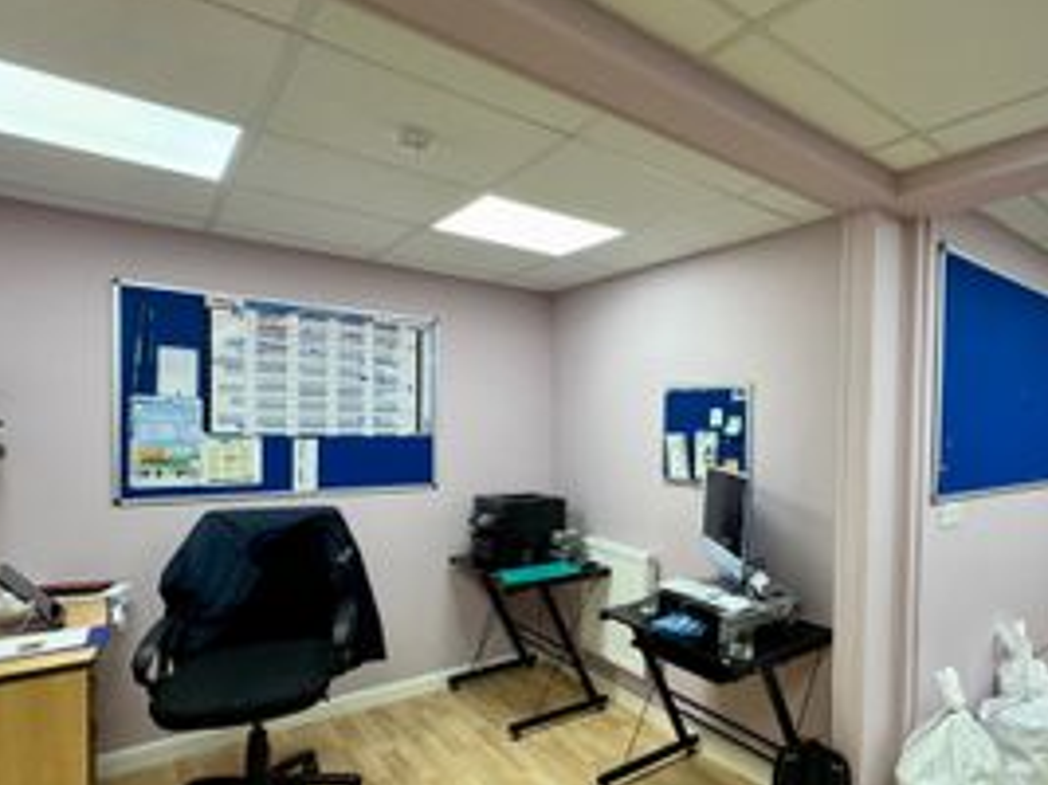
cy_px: 440
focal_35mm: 21
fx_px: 635
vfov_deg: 63.2
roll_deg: -1.1
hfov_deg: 74.1
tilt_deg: -0.9
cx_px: 769
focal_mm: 2.22
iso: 160
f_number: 2.2
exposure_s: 1/100
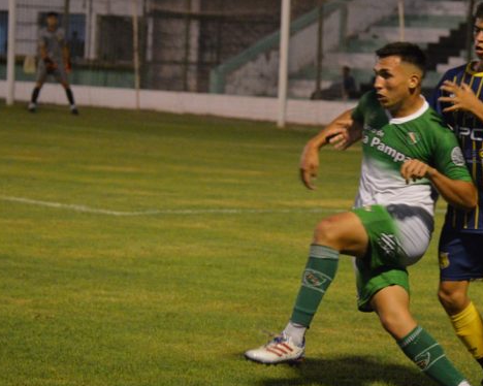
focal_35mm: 180
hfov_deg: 10.7
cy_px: 212
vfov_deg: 8.6
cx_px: 388
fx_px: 2572
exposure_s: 1/200
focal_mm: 78
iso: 3200
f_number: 4.5
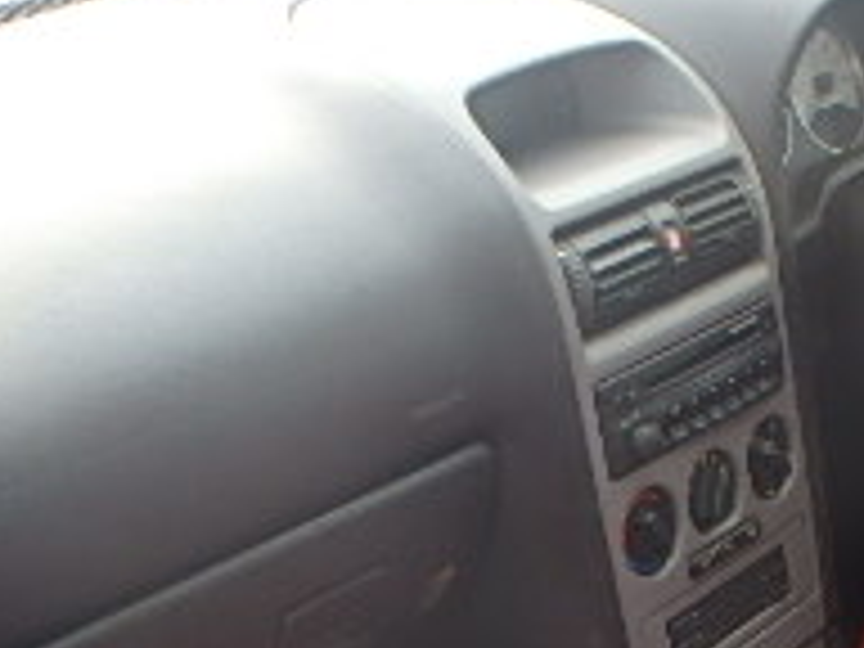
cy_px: 868
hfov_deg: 26.5
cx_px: 837
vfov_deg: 19.2
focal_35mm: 70
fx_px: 1747
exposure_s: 1/60
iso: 125
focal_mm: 3.7
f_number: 3.5
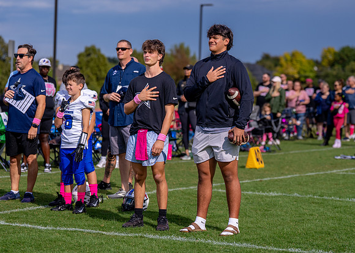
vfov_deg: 12.1
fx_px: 1192
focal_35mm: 118
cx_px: 184
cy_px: 114
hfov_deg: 16.9
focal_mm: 100
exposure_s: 1/4000
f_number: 2.8
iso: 160
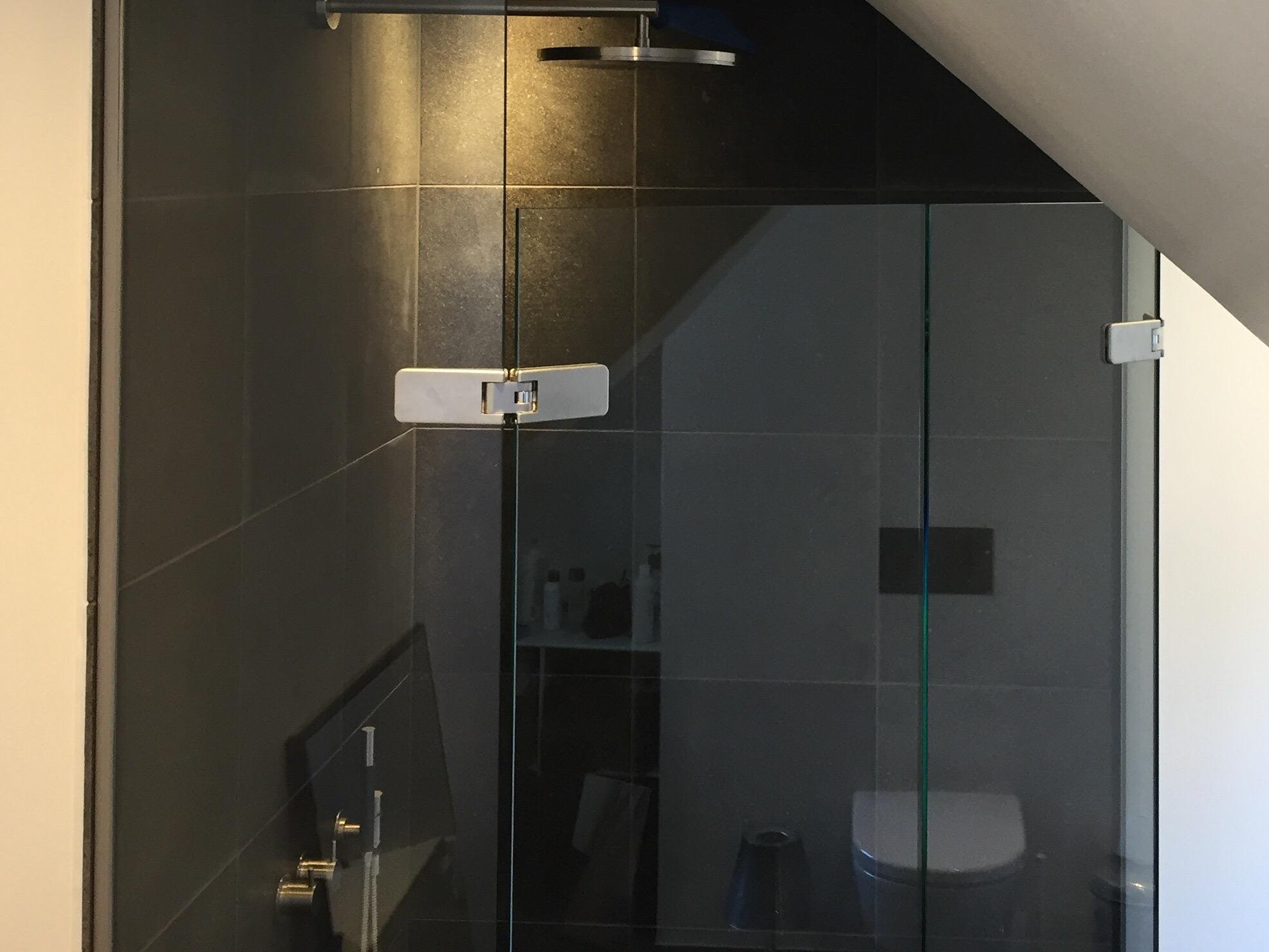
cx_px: 777
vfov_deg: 29.4
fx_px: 1760
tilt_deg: +0.8
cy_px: 165
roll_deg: -0.1
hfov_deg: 39.4
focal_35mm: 48
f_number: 2.2
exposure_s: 1/33
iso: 100
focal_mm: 4.15
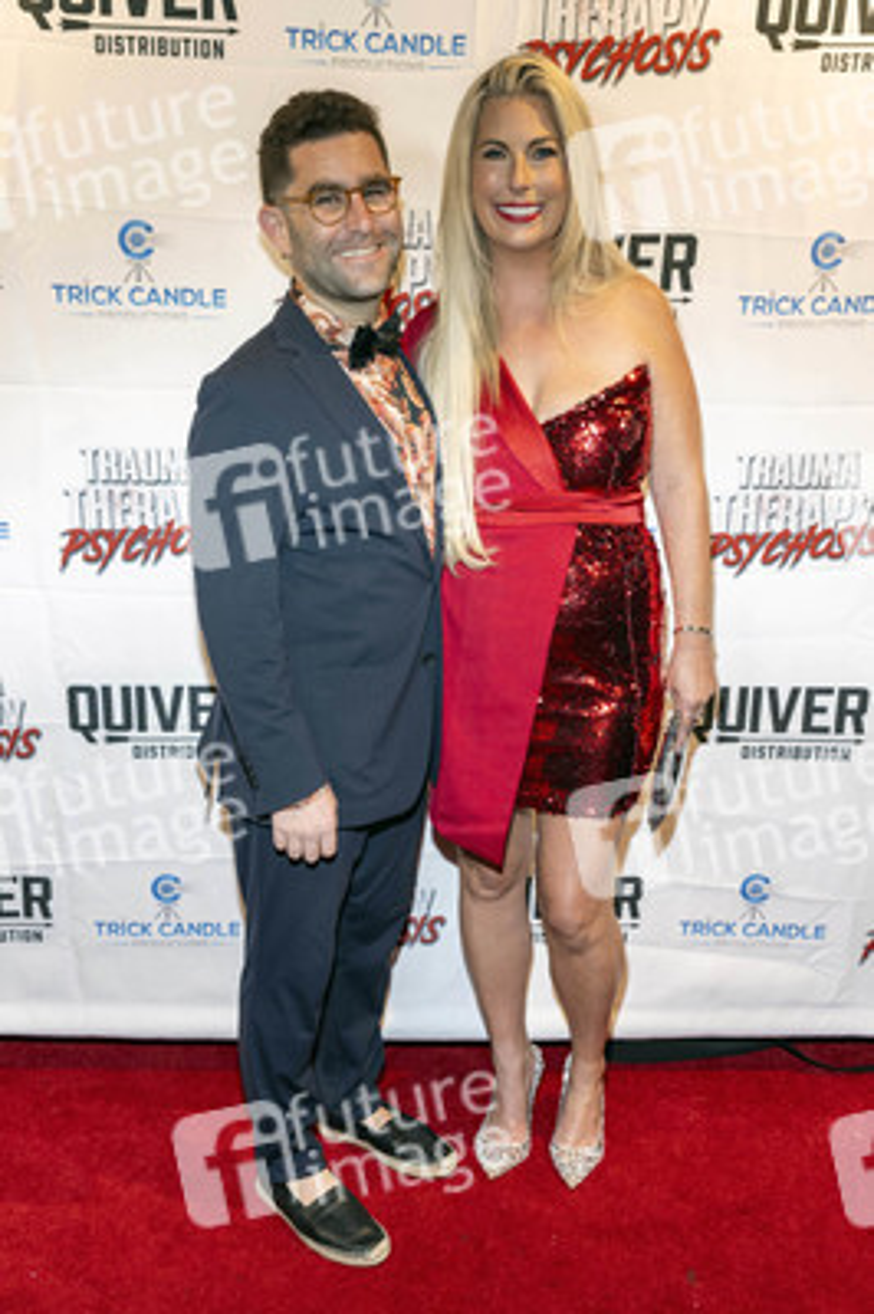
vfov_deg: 61.1
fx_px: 1113
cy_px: 657
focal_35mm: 30
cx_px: 437
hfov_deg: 42.9
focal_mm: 30.5
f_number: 5.6
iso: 800
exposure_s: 1/200
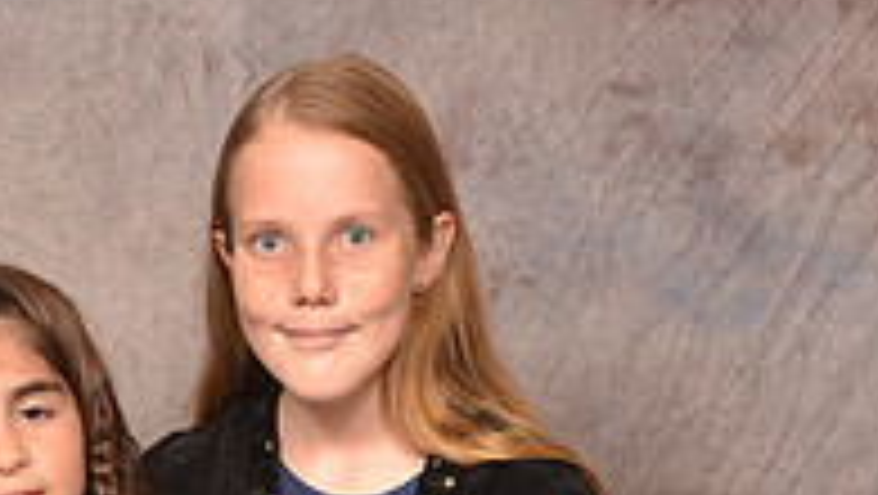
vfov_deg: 8.3
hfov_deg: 15.2
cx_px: 189
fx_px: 3262
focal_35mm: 140
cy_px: 981
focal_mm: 30
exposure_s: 1/60
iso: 200
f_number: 5.6
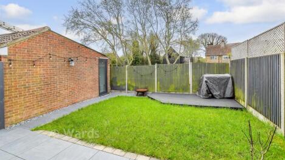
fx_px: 121
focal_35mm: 16
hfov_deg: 99.3
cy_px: 67
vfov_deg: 66.7
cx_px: 145
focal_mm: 10
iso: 160
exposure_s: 1/100
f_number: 8
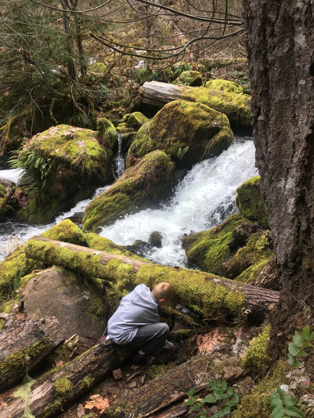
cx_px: 157
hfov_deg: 48.2
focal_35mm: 29
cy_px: 209
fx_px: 351
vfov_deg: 61.7
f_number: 2.2
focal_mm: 4.15
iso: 25
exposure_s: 1/128
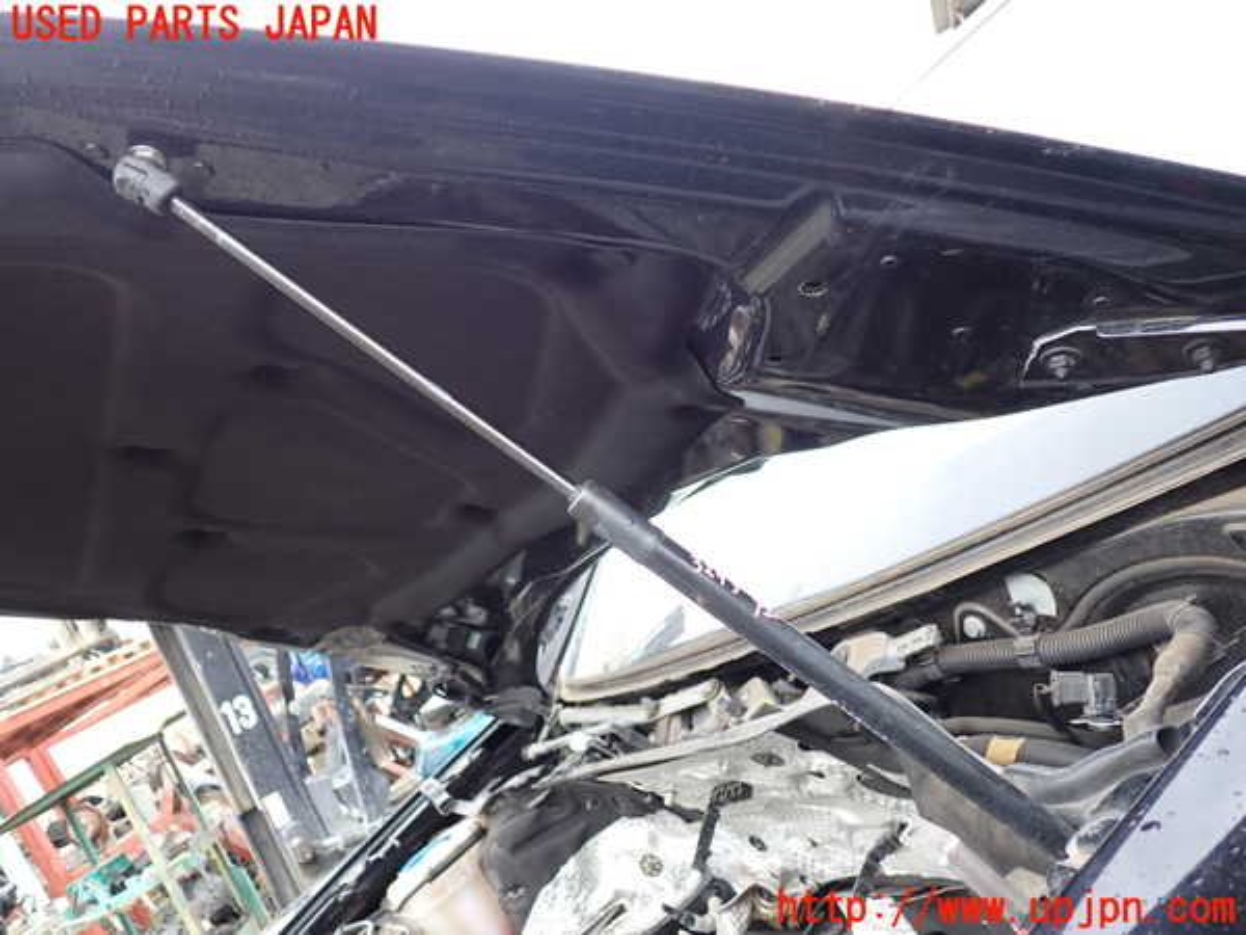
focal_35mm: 30
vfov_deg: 46.8
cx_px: 623
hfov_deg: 60.0
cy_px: 468
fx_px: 1080
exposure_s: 1/60
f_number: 2.3
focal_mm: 5.4
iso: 160
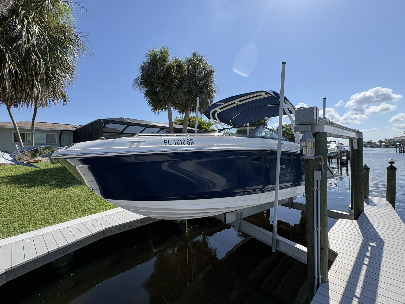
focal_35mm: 14
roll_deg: -1.2
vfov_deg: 85.7
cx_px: 202
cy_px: 152
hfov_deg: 102.1
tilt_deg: +1.4
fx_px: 164
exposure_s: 1/1217
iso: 50
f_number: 2.2
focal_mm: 2.22
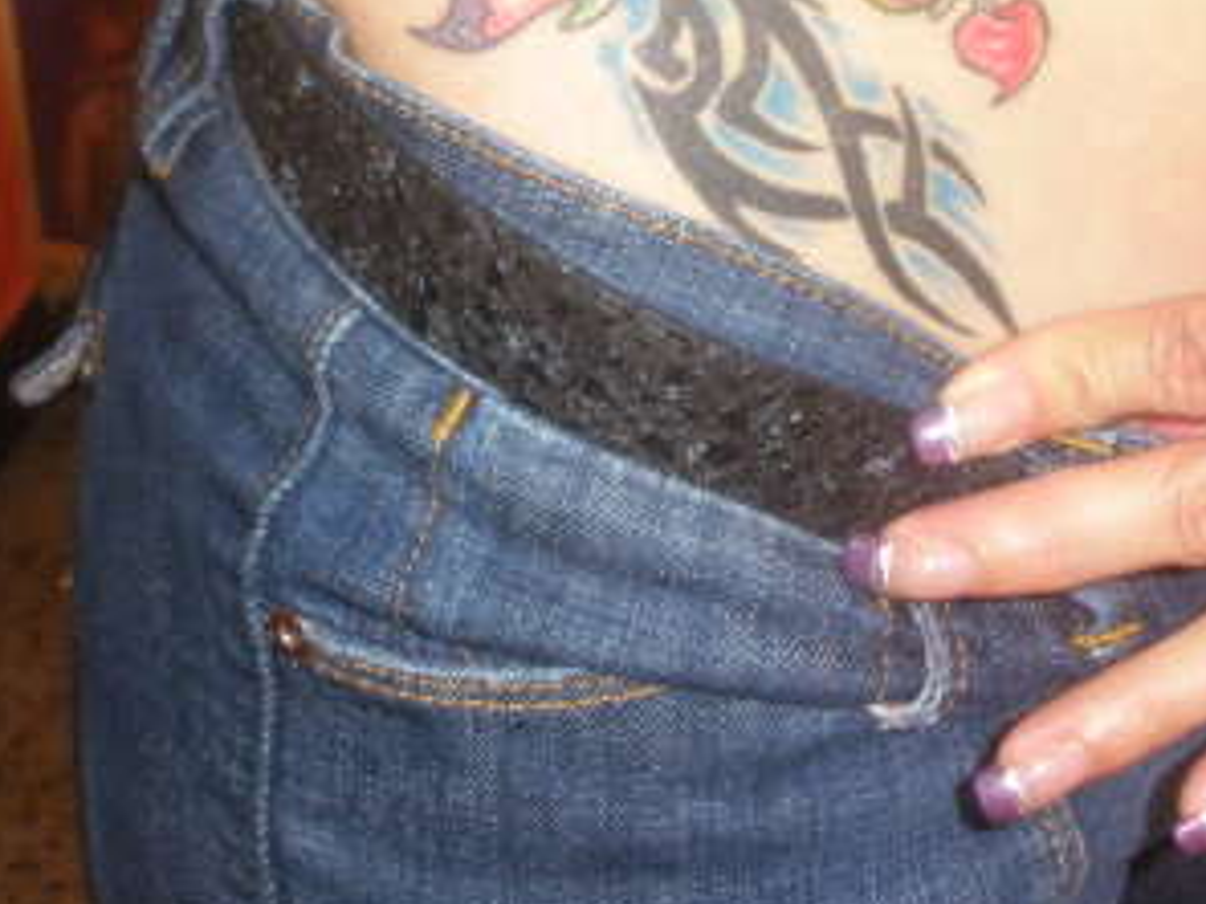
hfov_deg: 26.7
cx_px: 546
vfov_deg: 19.9
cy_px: 151
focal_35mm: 73
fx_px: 2543
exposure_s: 1/30
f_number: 3.5
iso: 160
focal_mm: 6.3
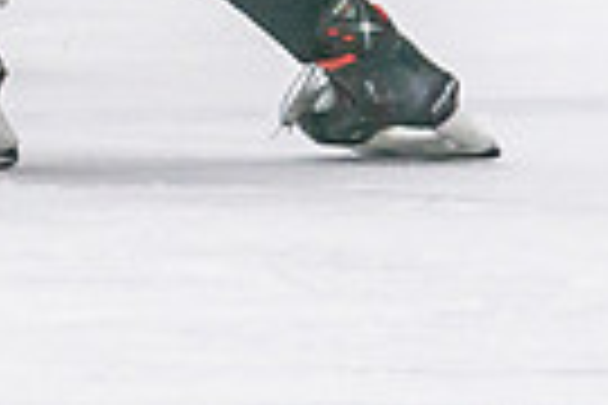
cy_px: -626
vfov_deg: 1.0
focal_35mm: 1405
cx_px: -405
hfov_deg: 1.5
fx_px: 23727
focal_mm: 200
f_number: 2.8
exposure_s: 1/1250
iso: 3200
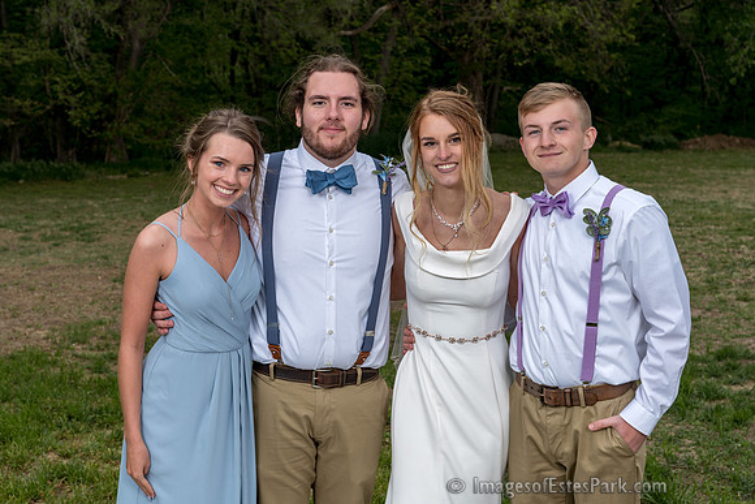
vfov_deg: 27.0
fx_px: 1049
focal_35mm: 50
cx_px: 378
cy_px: 252
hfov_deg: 39.6
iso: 100
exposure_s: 1/125
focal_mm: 50
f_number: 6.3
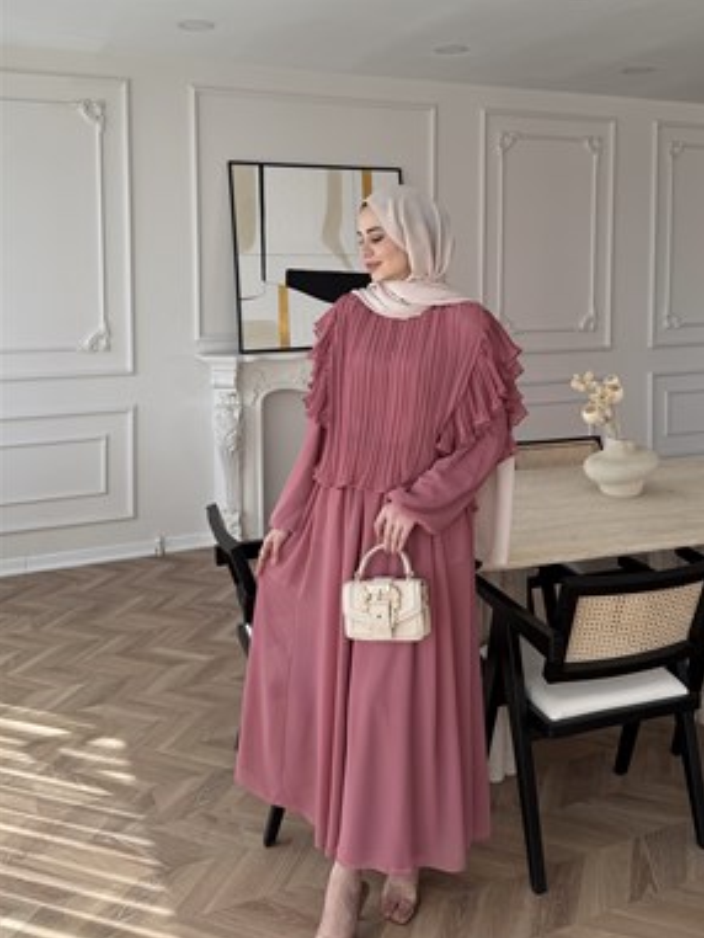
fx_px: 705
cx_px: 379
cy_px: 486
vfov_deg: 67.3
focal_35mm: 26
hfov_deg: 53.0
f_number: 1.78
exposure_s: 1/403
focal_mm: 6.76
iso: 80
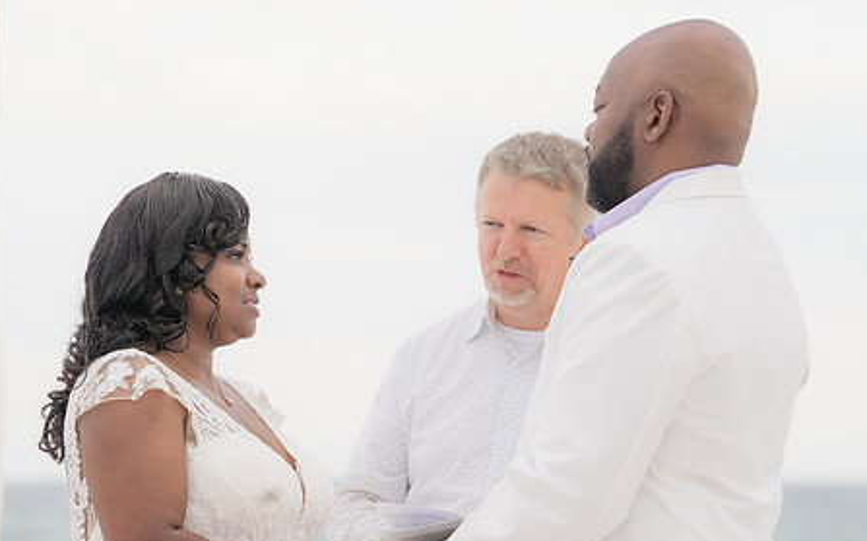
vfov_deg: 4.9
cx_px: 369
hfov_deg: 7.8
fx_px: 6377
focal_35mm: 270
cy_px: 371
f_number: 7.1
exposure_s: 1/320
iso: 640
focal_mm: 200
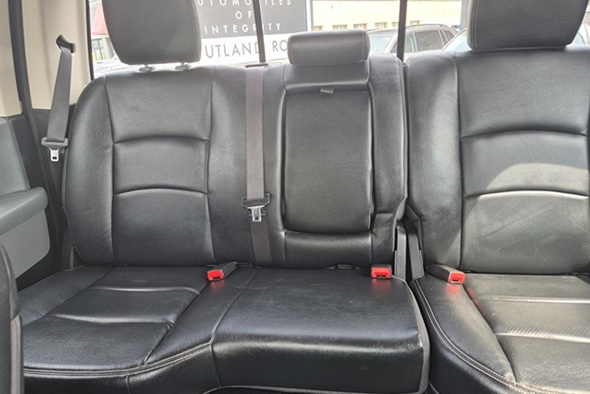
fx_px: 393
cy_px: 195
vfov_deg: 53.1
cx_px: 295
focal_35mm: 24
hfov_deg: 73.7
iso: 160
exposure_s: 1/120
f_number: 1.8
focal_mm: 5.4
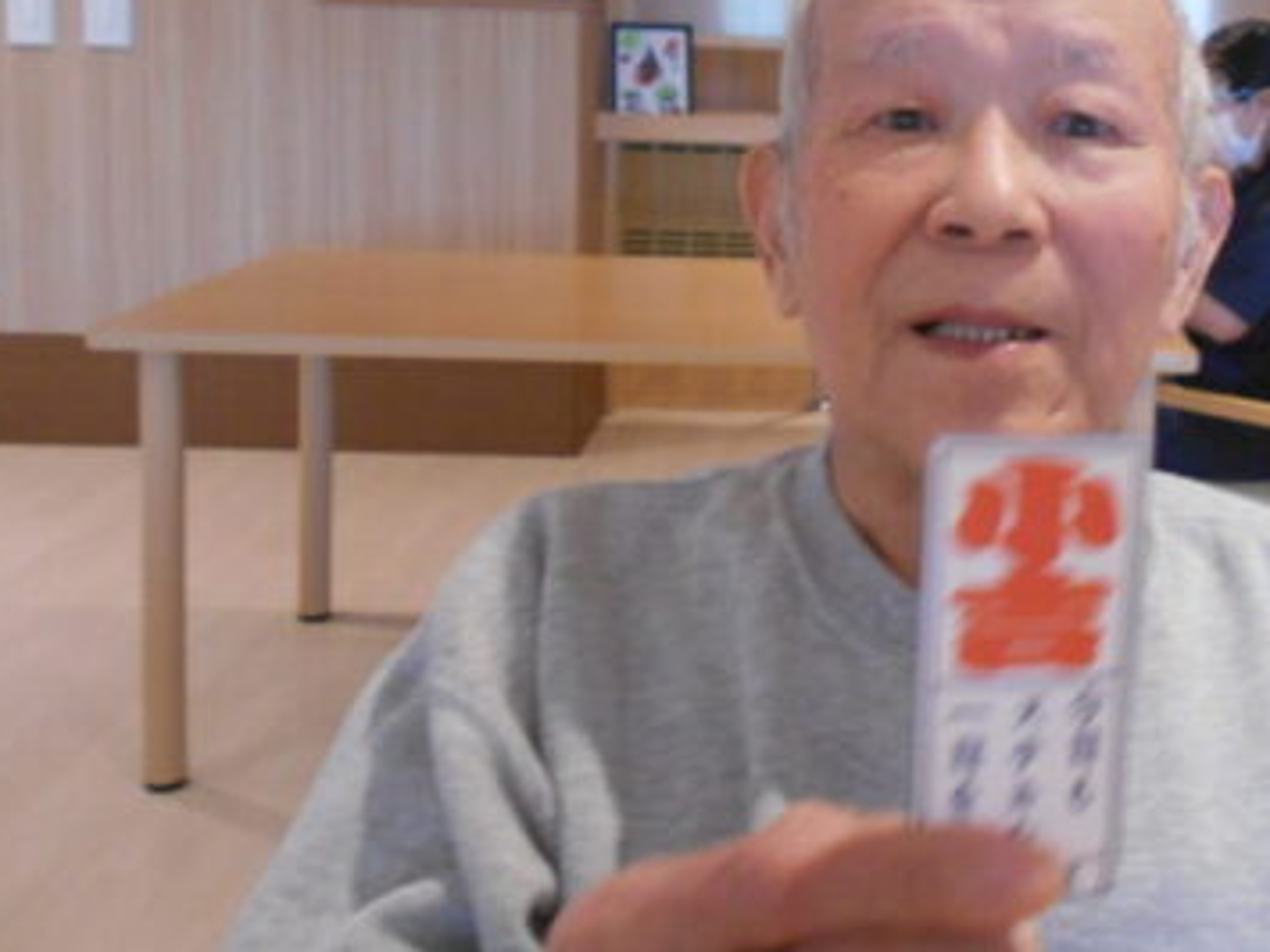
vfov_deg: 32.1
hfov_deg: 41.8
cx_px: 941
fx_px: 1614
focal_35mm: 44
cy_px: 215
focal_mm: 4.6
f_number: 3.2
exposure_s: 1/30
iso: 320
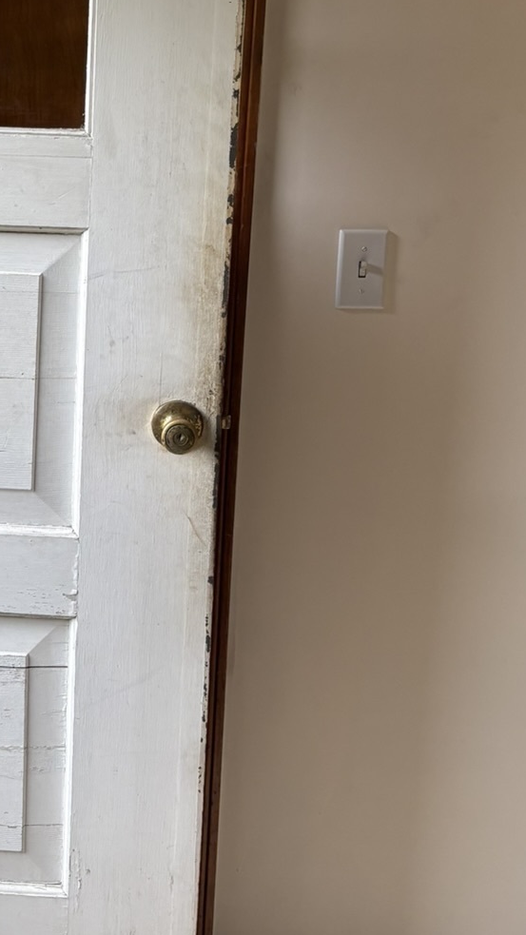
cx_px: -9
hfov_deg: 19.7
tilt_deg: -10.6
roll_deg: -0.9
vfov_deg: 35.3
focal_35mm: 59
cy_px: 383
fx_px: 1463
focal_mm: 5.96
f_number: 1.6
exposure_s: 1/120
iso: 100
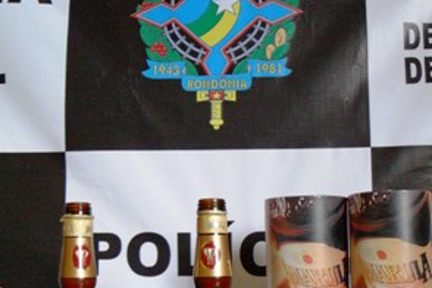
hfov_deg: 32.2
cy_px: 217
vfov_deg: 21.7
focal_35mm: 62
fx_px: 744
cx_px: 282
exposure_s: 1/45
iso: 200
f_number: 3
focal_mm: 6.3
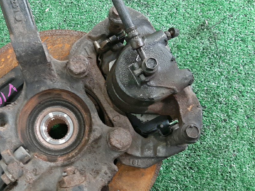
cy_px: 112
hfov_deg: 40.8
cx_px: 61
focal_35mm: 45
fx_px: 331
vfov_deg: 32.1
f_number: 1.7
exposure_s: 1/25
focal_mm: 3.93
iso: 251
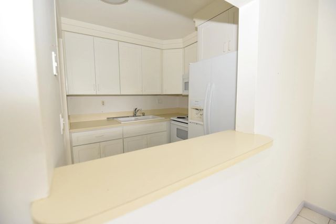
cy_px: 112
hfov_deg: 100.4
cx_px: 168
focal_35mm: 15
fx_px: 140
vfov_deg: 77.4
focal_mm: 15
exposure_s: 1/60
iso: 800
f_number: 3.2
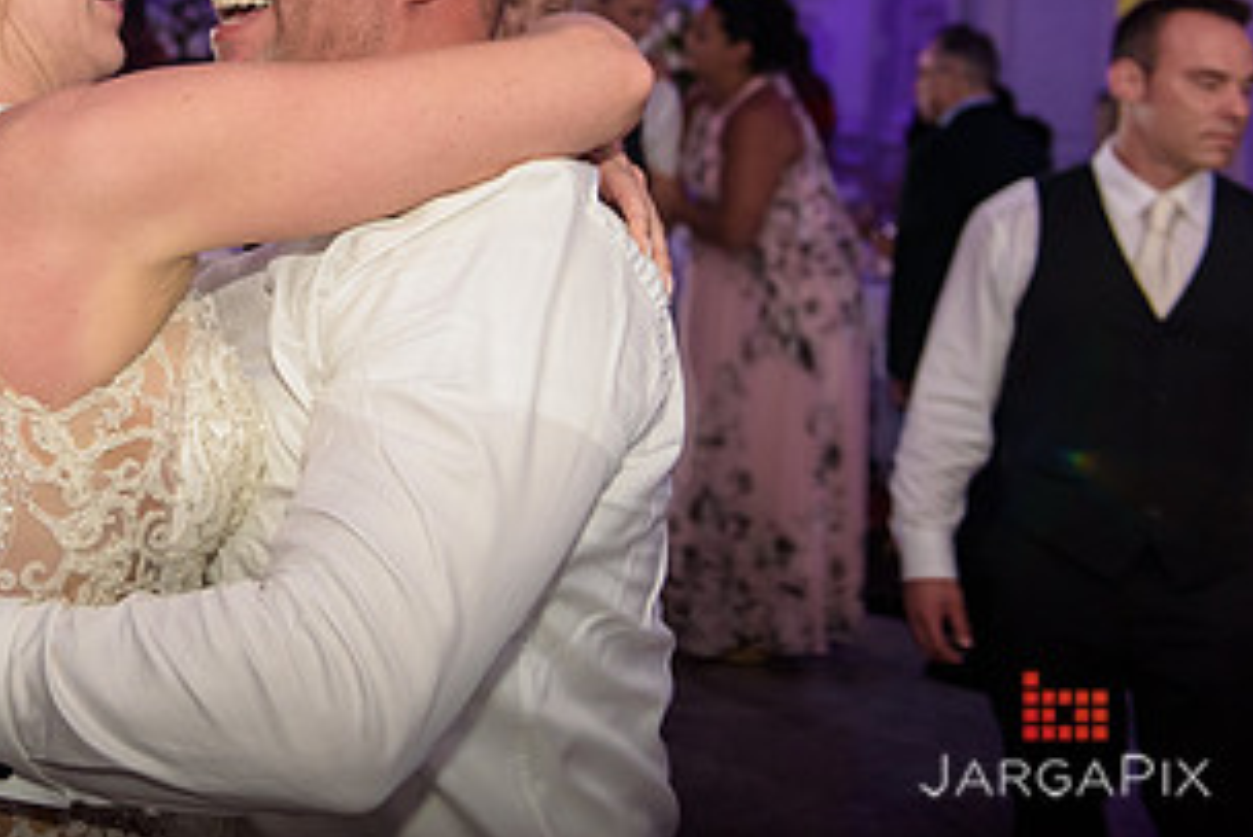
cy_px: 89
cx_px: 120
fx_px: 2124
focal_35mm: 61
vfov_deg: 21.8
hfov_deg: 31.3
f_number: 3.2
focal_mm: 32
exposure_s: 1/125
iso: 1600
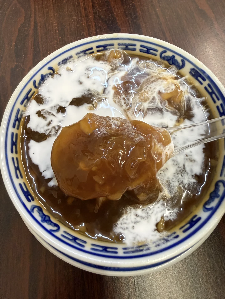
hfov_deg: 56.8
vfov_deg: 71.6
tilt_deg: -66.5
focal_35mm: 24
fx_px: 208
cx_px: 112
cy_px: 150
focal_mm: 2.22
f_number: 2.2
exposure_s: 1/60
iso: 500
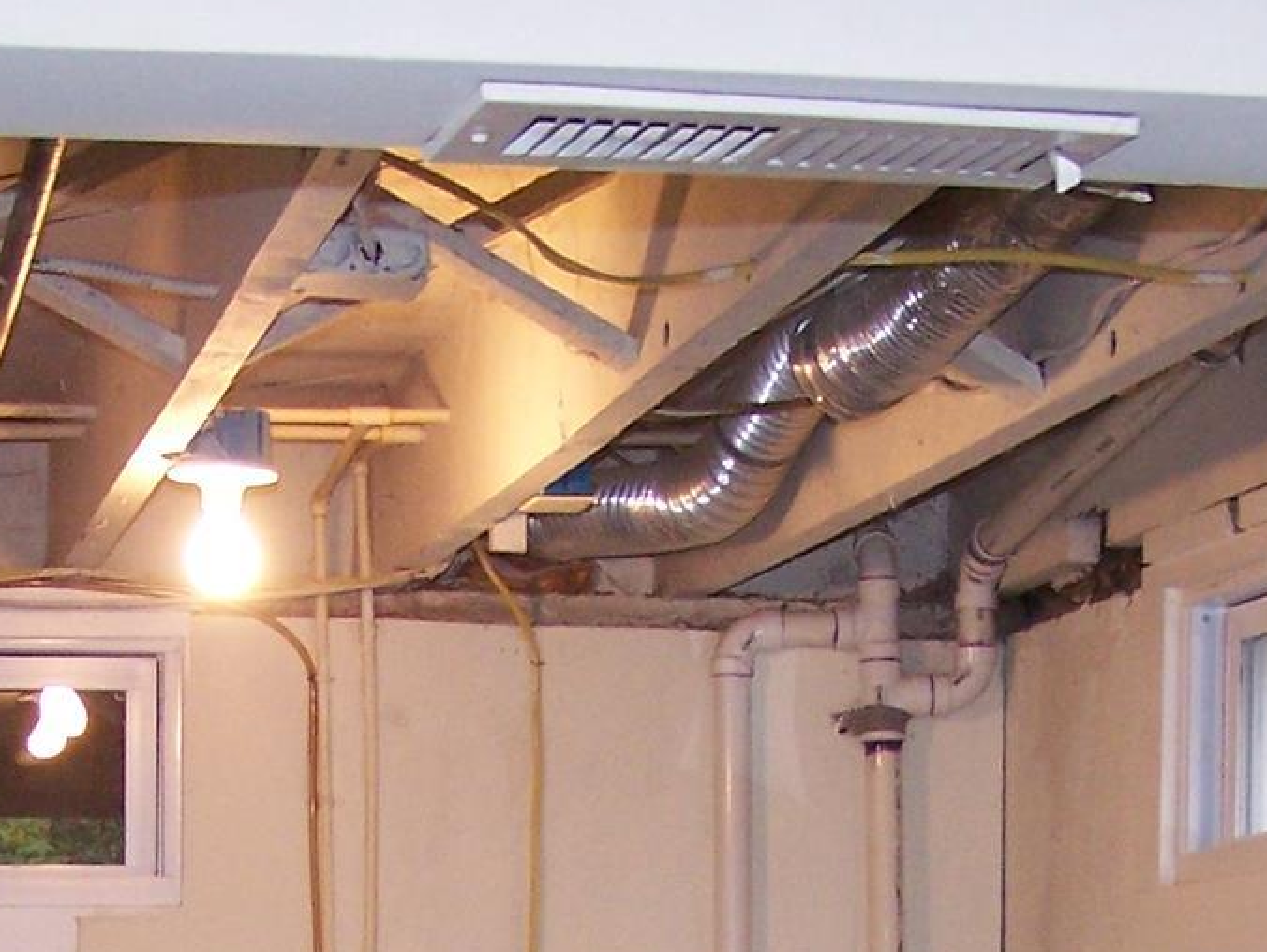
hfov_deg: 17.1
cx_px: 599
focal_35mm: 115
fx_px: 4212
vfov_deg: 12.3
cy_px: 1392
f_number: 2.8
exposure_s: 1/60
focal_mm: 6.3
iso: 140
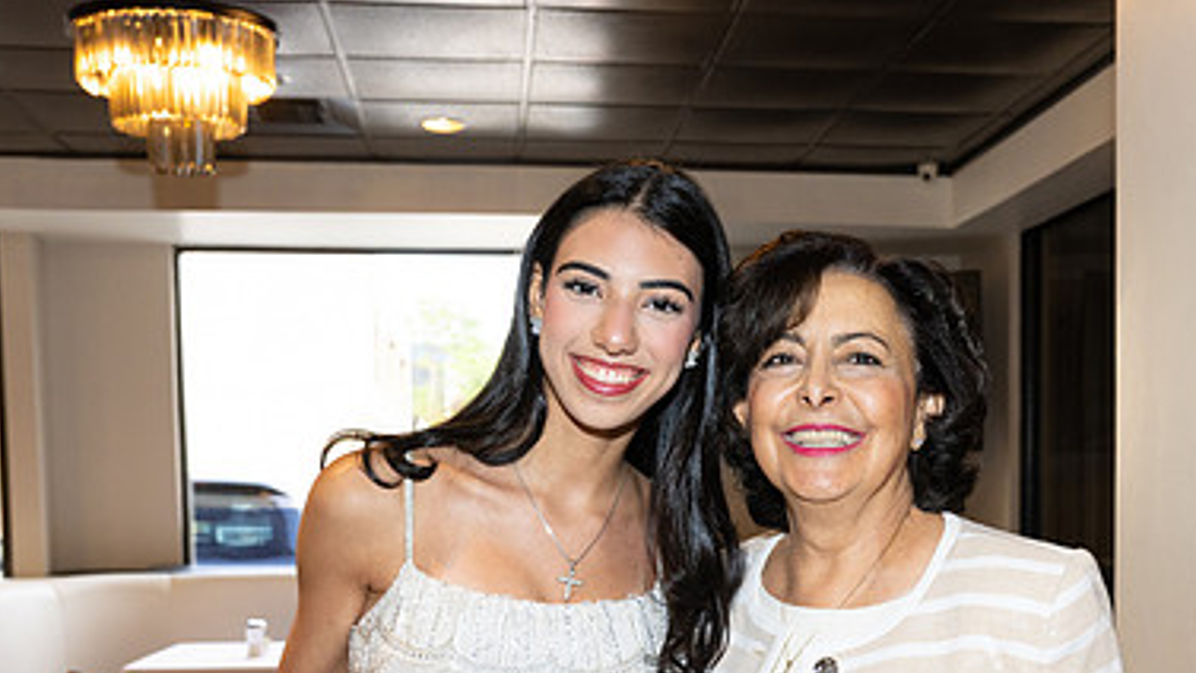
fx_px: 1586
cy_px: 589
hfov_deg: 41.1
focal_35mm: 50
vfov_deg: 23.4
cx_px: 736
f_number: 5.6
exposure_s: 1/80
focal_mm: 31
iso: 800
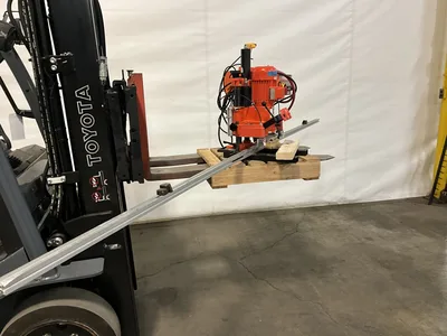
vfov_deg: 48.2
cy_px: 168
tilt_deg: -13.7
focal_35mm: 29
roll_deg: +1.2
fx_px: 374
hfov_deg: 61.7
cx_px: 224
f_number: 1.8
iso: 250
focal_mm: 3
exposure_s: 1/60
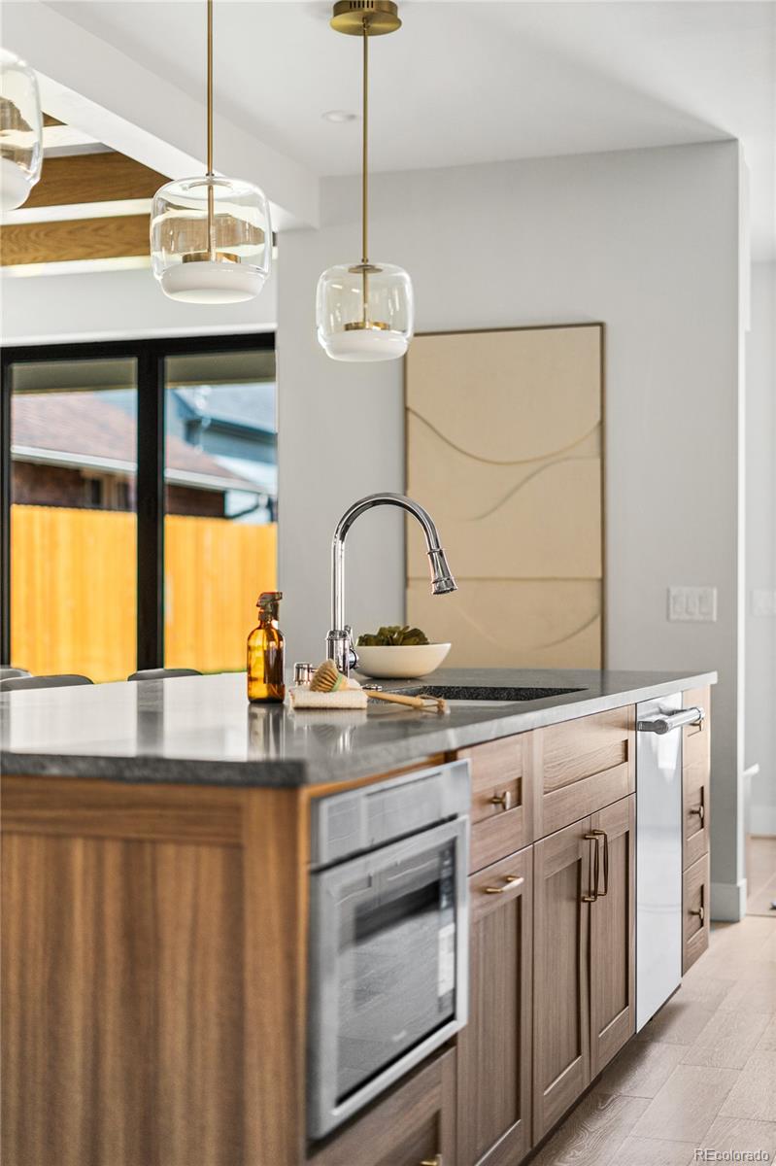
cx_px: 388
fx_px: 1618
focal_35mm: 50
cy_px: 583
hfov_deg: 27.0
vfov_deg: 39.6
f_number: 1.8
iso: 400
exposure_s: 1/400
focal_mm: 50
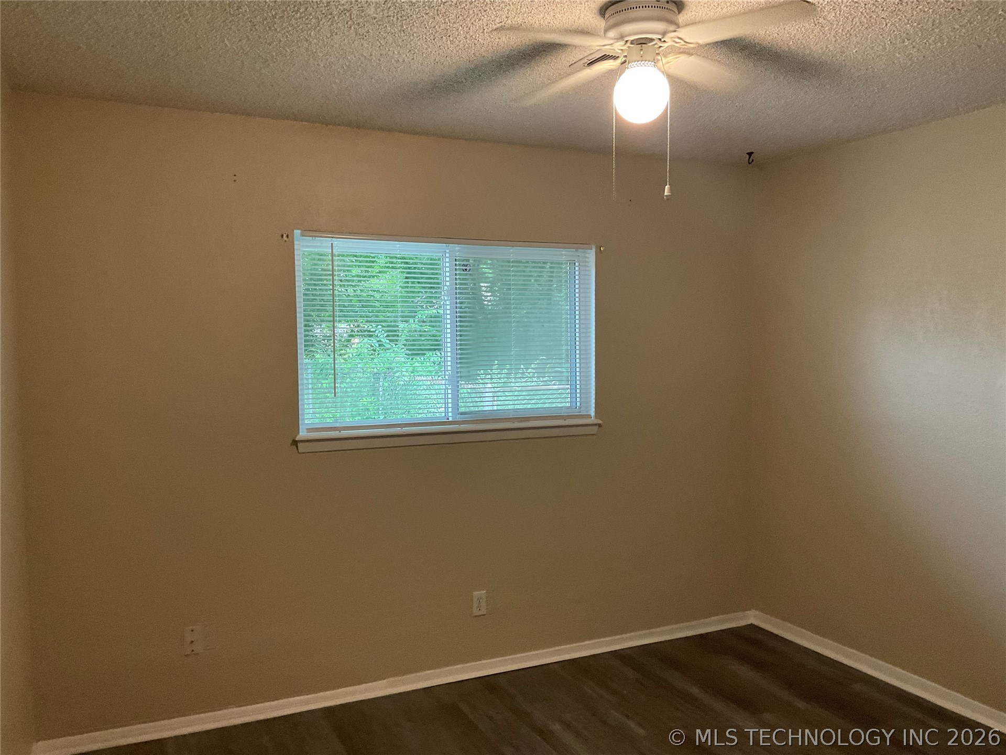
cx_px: 503
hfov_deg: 61.7
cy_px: 378
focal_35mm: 29
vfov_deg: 48.2
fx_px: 843
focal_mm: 3
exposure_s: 1/60
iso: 200
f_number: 1.8
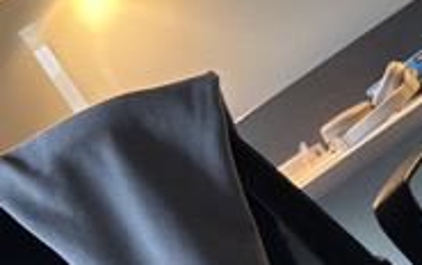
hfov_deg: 19.2
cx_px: 616
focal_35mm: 96
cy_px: -63
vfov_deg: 13.3
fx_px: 1105
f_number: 1.78
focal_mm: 6.76
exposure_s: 1/60
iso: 250
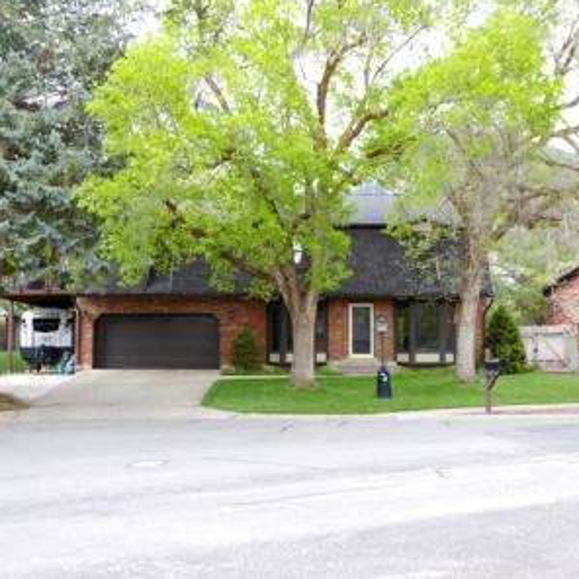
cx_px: 264
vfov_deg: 39.2
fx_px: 814
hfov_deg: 39.1
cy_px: 288
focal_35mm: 43
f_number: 3.7
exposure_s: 1/60
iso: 160
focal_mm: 6.3
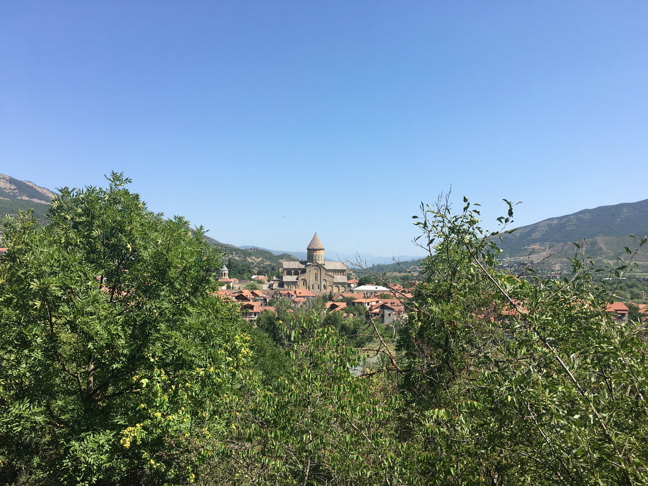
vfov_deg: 48.2
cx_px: 324
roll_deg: -1.5
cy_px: 243
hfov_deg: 61.7
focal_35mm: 29
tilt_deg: +4.6
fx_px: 543
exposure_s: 1/1241
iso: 25
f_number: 2.2
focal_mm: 4.15
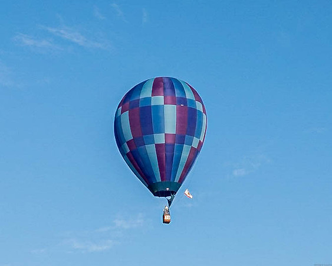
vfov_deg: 15.3
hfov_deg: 19.1
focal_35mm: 100
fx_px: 987
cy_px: 148
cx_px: 172
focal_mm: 18.5
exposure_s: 1/210
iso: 200
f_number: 8
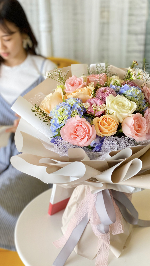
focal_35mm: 57
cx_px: 78
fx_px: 403
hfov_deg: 21.1
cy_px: 132
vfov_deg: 36.6
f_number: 2
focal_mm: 6
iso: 125
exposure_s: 1/100
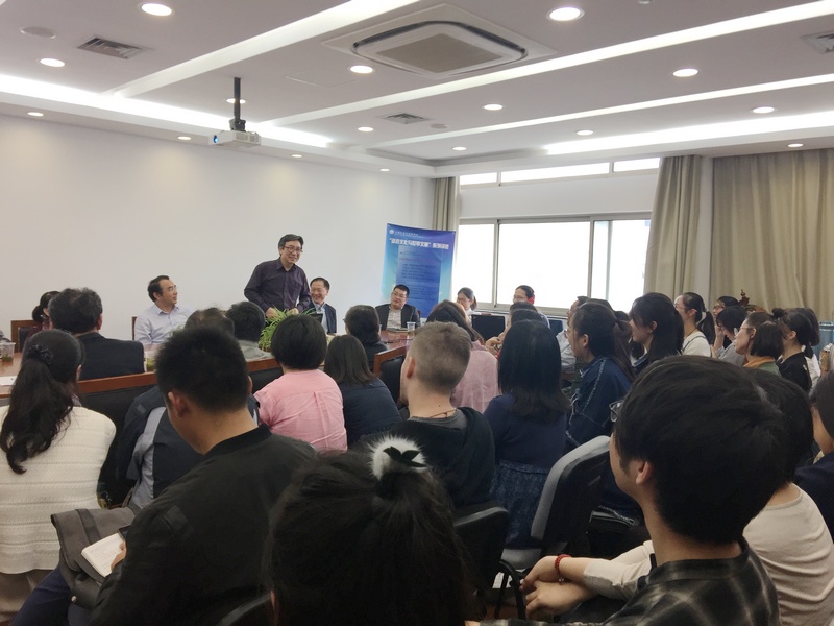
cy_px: 313
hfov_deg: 61.7
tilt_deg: -2.1
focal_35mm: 29
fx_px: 699
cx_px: 417
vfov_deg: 48.2
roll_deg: -1.6
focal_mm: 4.15
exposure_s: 1/50
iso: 40
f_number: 2.2
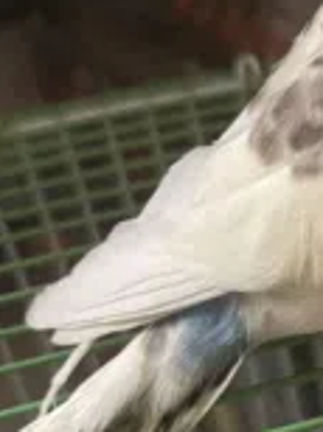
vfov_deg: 29.8
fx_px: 811
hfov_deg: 20.7
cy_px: 188
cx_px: 413
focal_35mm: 65
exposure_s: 1/30
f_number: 1.6
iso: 640
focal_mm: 5.1
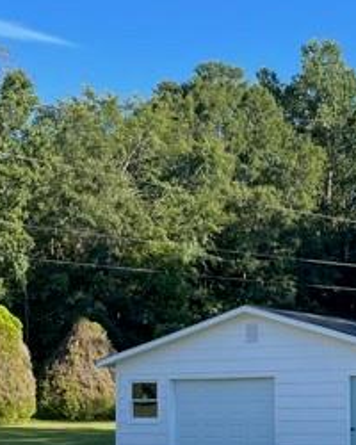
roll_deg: +0.7
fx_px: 856
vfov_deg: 28.5
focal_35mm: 65
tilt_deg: +2.1
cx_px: 379
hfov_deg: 22.3
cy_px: 352
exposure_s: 1/1247
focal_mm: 4.2
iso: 32
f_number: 1.6
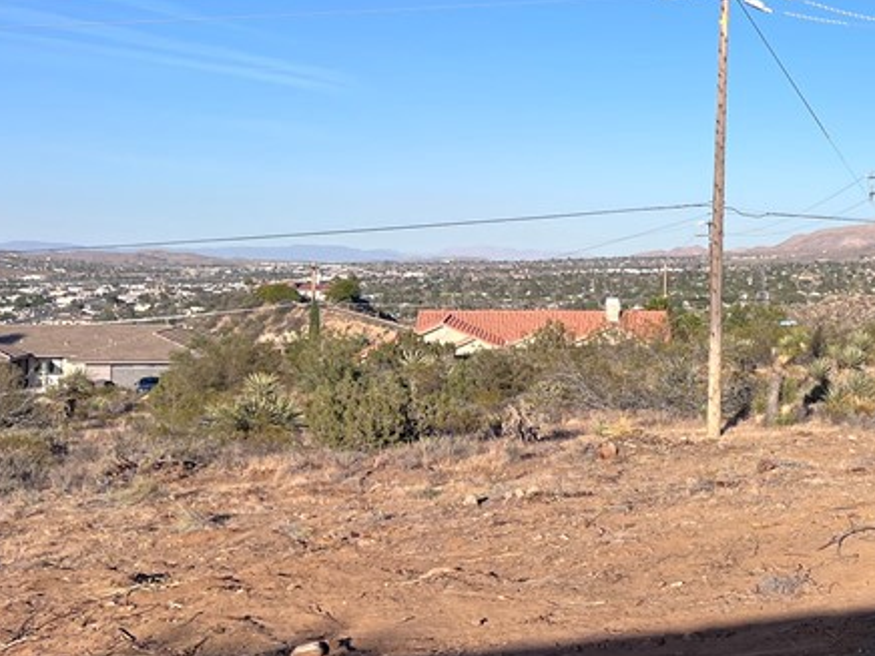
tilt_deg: -0.6
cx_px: 843
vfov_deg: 24.0
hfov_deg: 29.9
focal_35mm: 61
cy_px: 249
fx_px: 1542
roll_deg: -0.6
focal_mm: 5.7
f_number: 1.5
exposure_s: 1/4630
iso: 50
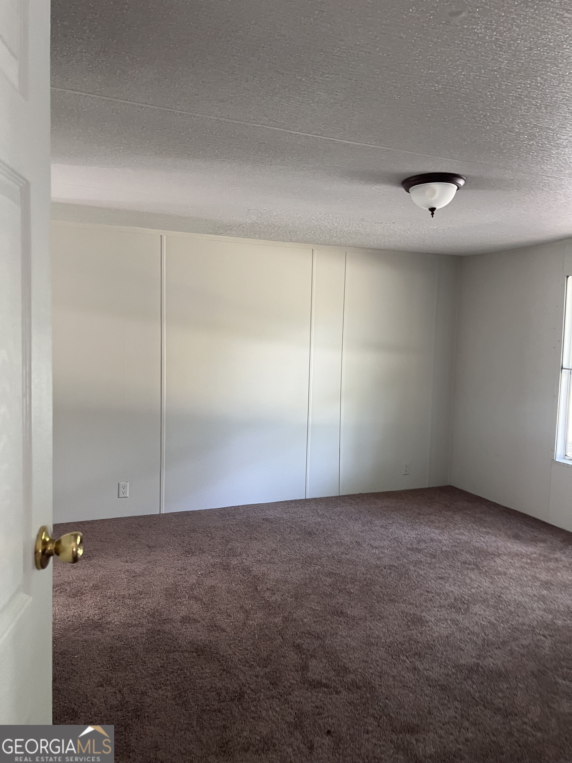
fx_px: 573
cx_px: 286
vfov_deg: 67.3
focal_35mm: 26
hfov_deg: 53.1
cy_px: 382
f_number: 1.5
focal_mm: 5.7
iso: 125
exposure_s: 1/63
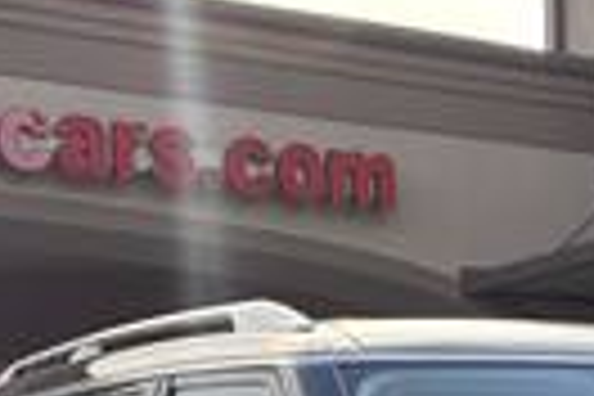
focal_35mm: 131
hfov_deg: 14.8
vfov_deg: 9.4
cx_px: 837
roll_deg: -1.6
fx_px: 2161
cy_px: 945
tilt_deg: -8.0
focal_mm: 5.96
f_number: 1.6
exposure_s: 1/298
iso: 50
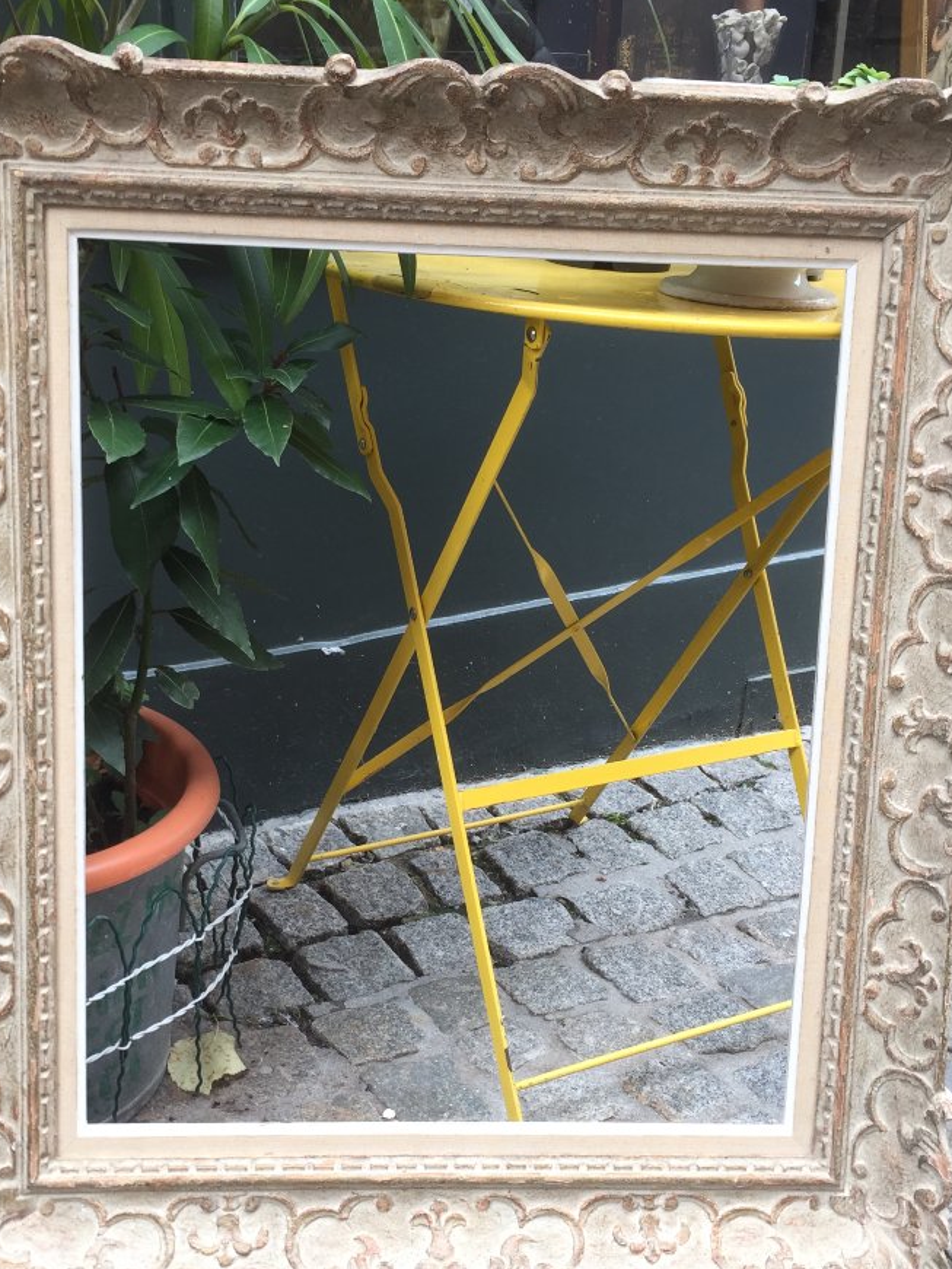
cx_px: 423
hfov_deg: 35.9
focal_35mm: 40
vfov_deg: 46.8
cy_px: 677
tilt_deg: -22.3
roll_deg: -2.5
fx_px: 1466
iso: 32
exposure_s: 1/50
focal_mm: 4.15
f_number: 2.2
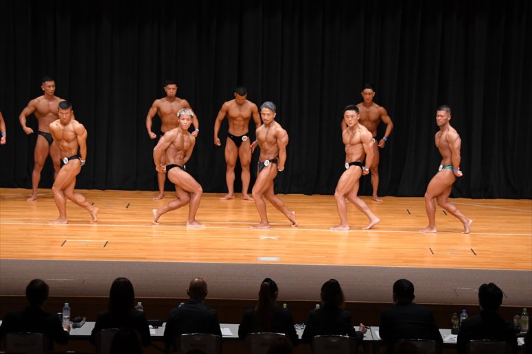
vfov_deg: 11.1
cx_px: 266
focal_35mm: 123
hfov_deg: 16.7
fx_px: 1817
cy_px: 177
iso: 4000
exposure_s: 1/400
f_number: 5.6
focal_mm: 82
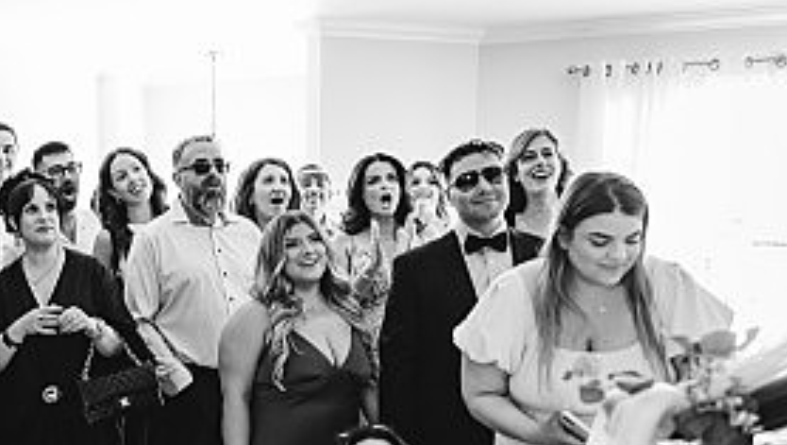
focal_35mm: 50
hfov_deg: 38.7
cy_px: 357
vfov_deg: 23.7
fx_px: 1044
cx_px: 91
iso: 3200
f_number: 3.2
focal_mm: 25
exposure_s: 1/125
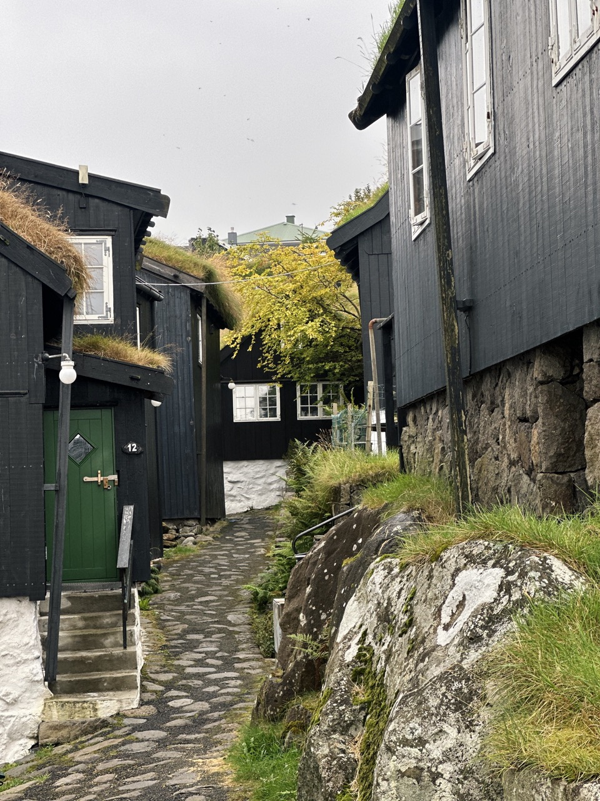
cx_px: 300
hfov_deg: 19.1
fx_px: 1780
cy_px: 400
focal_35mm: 77
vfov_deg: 25.3
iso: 25
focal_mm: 9
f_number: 2.8
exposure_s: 1/121
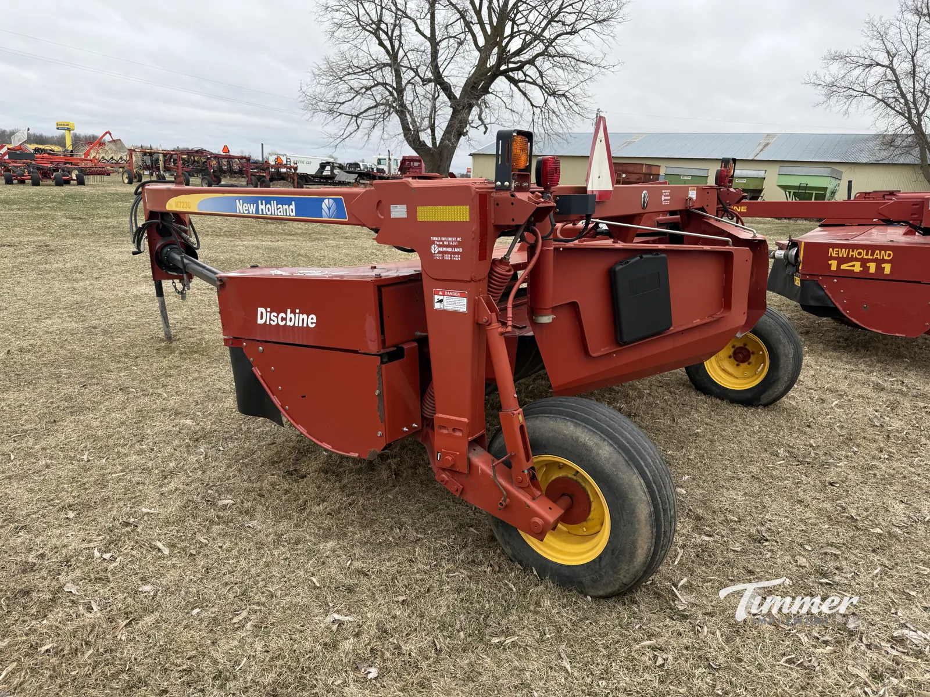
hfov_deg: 71.6
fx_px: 645
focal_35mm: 24
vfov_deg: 56.8
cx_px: 465
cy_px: 348
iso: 80
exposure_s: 1/219
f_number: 1.78
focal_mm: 6.76
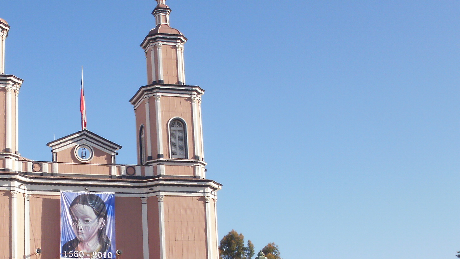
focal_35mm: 68
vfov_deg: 17.6
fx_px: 829
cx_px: 81
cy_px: 195
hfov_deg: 30.1
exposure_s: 1/400
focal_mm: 6.3
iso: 100
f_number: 5.6
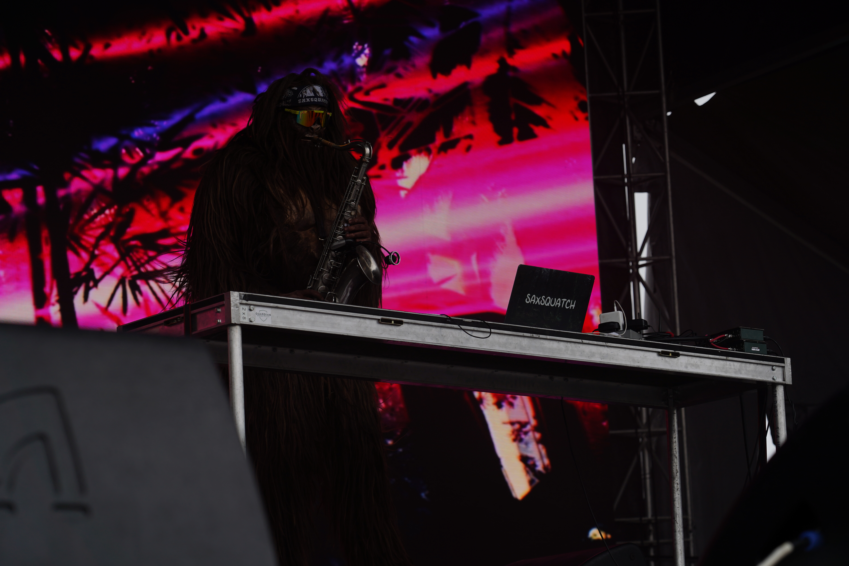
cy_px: 283
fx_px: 2476
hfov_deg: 19.5
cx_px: 424
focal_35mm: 105
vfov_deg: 13.0
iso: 100
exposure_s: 1/320
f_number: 6.3
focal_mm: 105
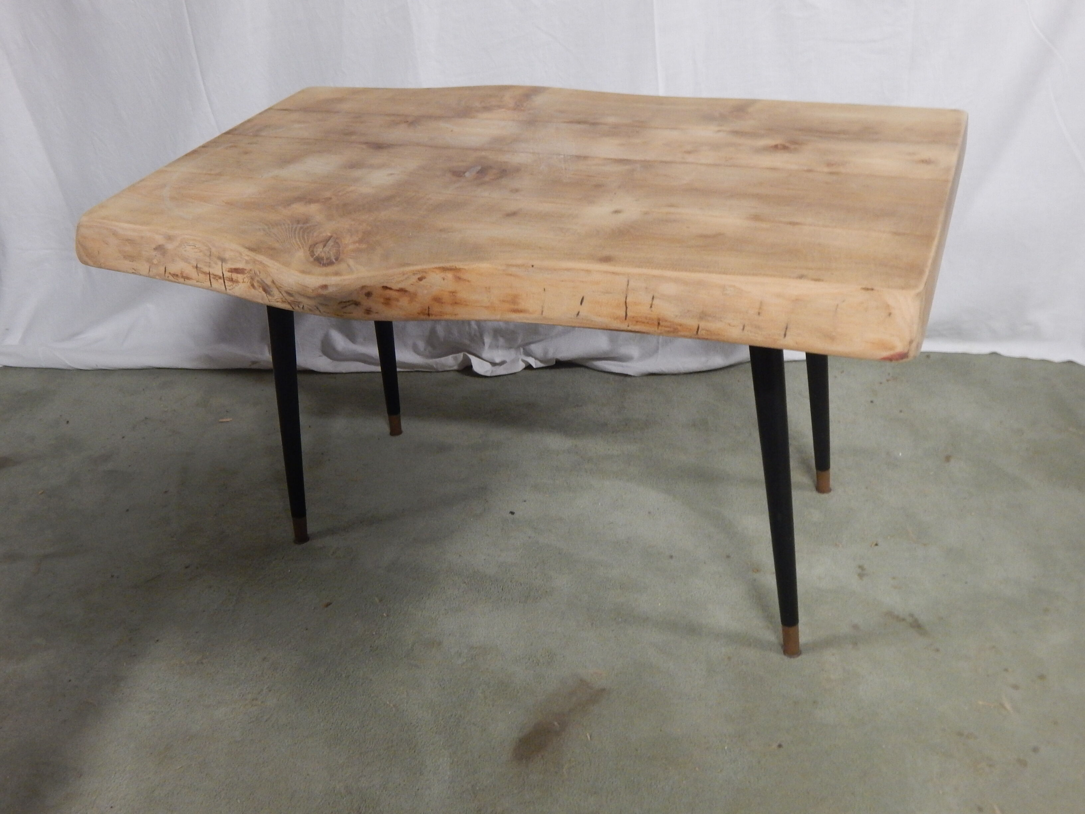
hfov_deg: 49.0
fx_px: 1191
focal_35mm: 38
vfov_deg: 37.7
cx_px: 542
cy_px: 407
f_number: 3.4
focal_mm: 6.8
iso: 400
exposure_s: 1/10
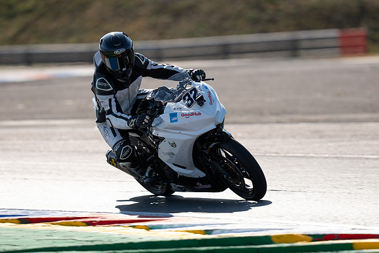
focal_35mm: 423
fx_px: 4451
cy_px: 126
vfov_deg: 3.3
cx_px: 179
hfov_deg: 4.9
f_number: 4.5
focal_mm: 400
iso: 80
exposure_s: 1/500
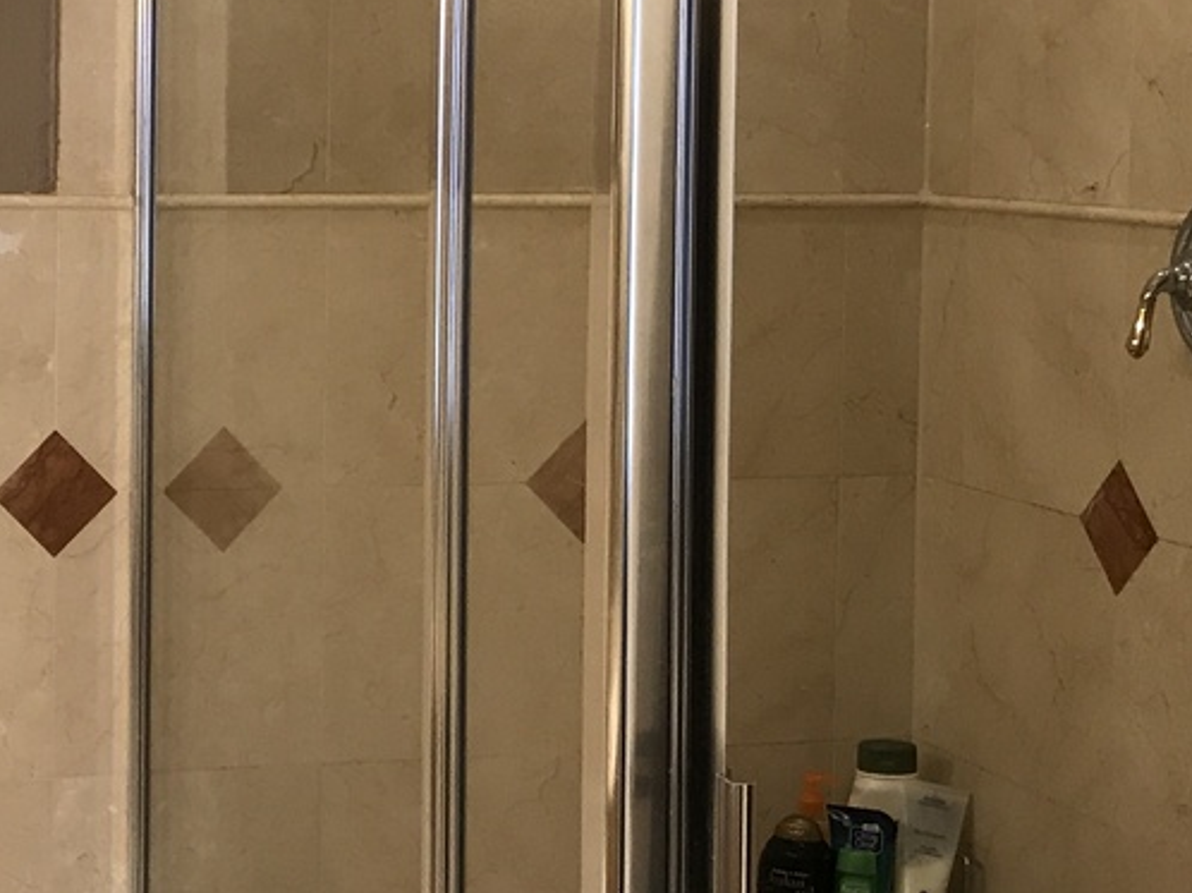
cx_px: 134
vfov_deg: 18.2
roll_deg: -0.9
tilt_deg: -4.3
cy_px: 335
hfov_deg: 23.5
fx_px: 2788
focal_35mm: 81
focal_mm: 3.99
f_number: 1.8
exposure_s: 1/15
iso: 40
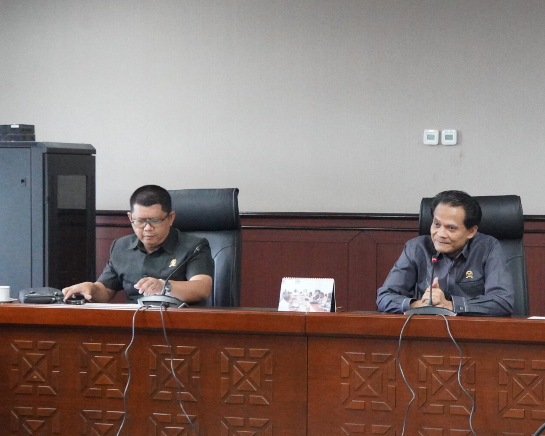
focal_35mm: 89
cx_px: 309
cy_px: 220
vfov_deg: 17.3
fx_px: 1436
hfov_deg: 21.5
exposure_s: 1/250
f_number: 6.7
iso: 25600
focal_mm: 52
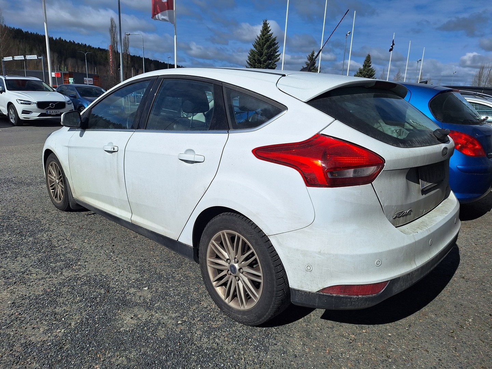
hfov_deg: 73.9
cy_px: 184
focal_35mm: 23
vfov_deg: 58.9
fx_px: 327
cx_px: 246
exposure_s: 1/8000
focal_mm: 5.54
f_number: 1.8
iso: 40
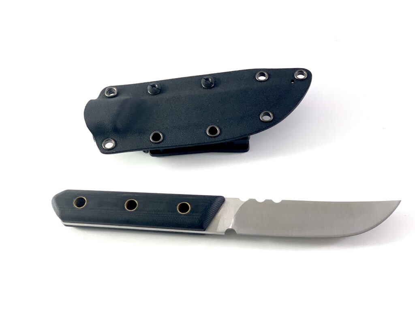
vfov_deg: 28.0
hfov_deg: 36.8
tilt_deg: -58.9
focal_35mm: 52
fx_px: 623
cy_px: 156
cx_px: 208
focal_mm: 6
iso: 40
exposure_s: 1/100
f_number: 2.4
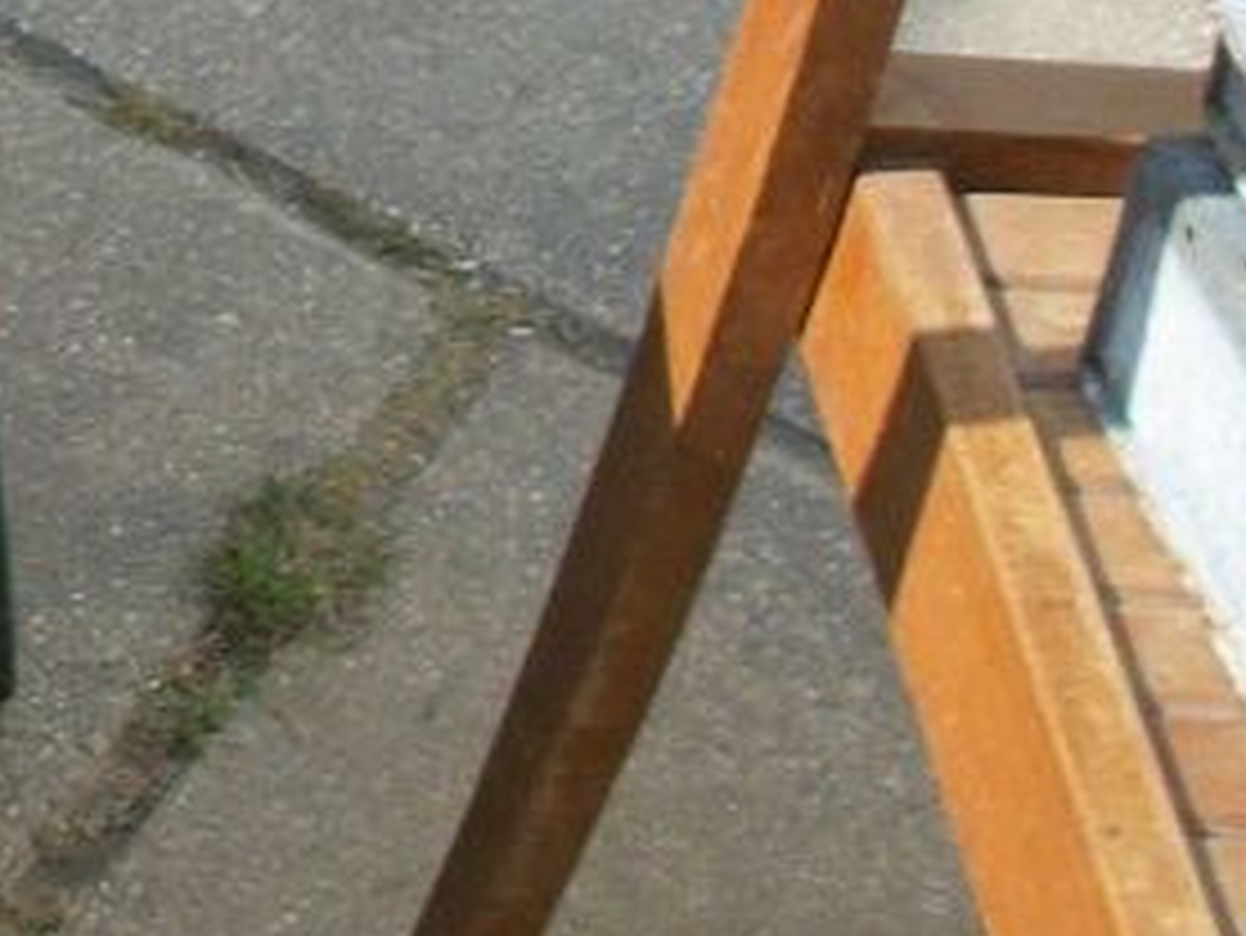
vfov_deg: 9.8
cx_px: -769
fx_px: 5330
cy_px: -378
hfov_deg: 12.5
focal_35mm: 148
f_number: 8.8
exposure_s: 1/125
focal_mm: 5.7
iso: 80
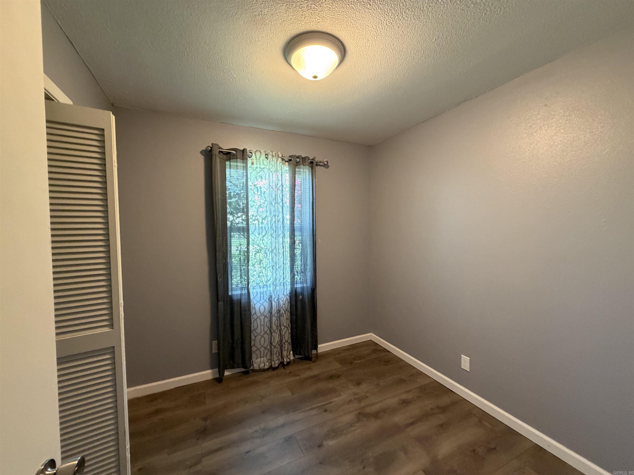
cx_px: 317
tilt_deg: -1.7
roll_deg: +0.6
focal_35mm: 14
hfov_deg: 102.1
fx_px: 256
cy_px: 238
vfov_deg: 85.7
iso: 400
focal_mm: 2.22
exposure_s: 1/60
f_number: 2.2
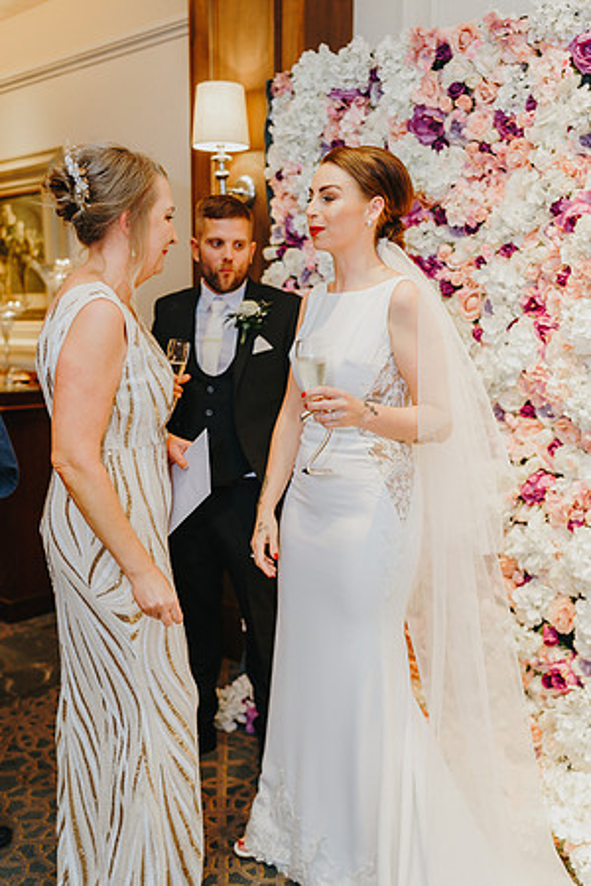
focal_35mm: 35
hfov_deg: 37.9
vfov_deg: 54.4
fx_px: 862
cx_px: 296
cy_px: 443
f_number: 2.2
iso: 640
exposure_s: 1/200
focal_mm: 35
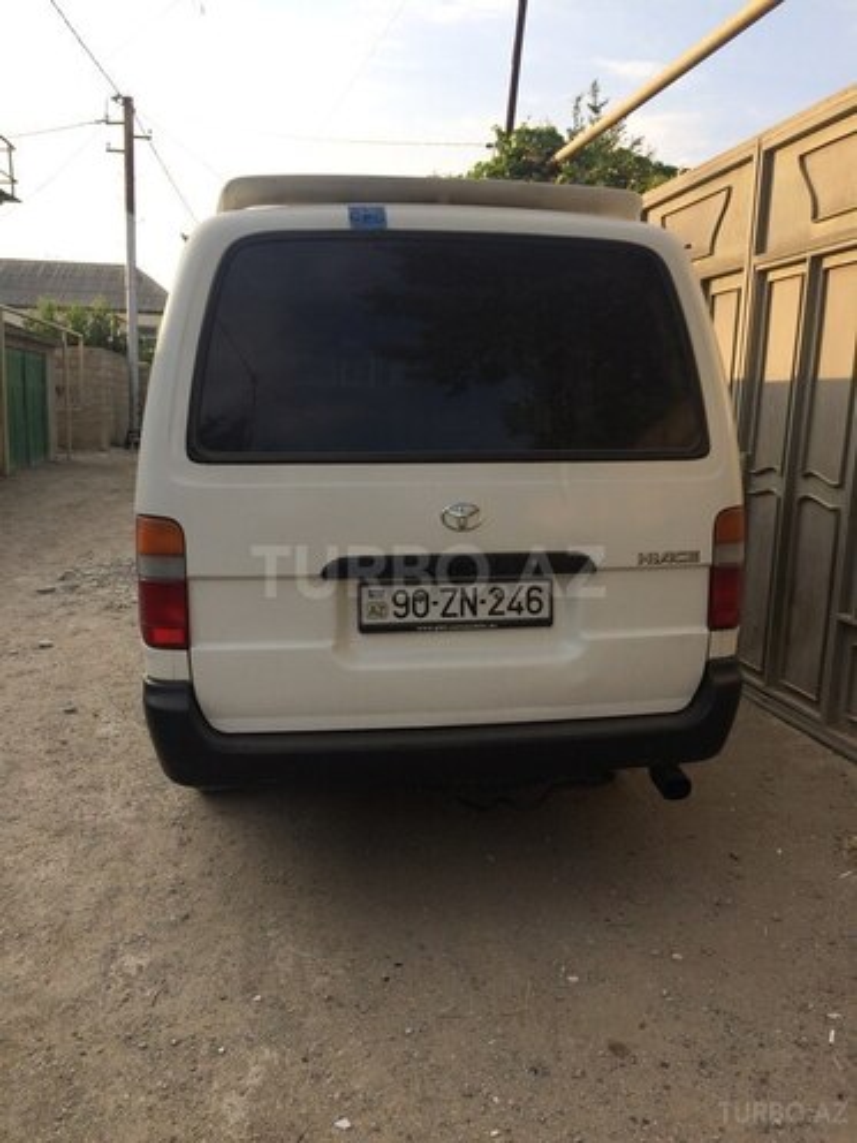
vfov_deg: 61.7
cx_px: 428
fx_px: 957
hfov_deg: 48.2
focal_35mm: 29
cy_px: 572
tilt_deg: -9.1
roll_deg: -1.8
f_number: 2.2
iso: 32
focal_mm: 4.15
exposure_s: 1/789
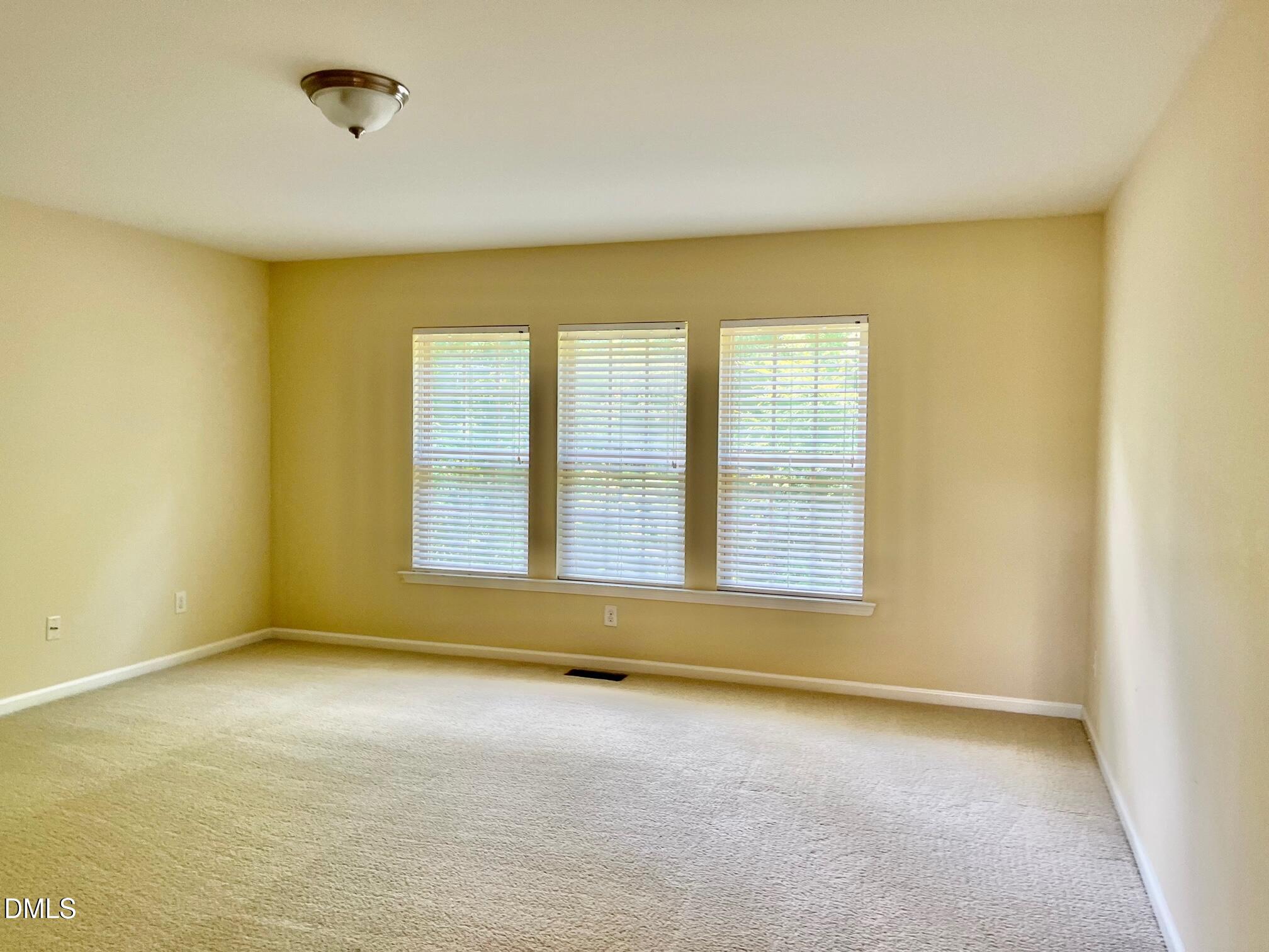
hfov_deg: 67.3
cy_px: 476
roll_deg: +0.5
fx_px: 953
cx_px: 634
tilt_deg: -2.4
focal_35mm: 26
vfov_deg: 53.1
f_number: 1.6
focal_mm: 5.1
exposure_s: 1/60
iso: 64
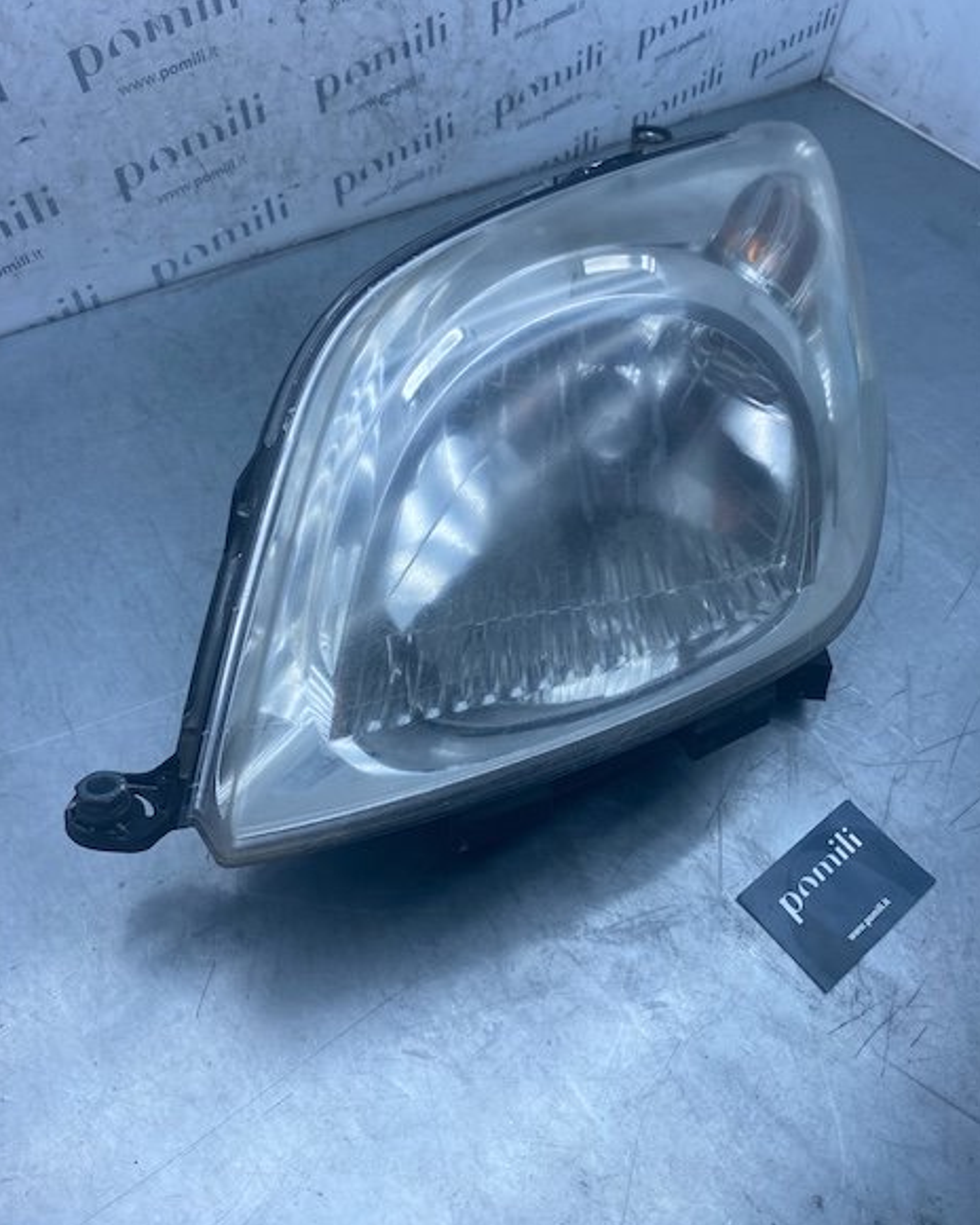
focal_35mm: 28
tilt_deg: -49.8
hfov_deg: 51.5
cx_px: 486
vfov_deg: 62.1
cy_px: 566
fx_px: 1015
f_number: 1.8
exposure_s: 1/1147
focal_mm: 4.25
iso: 32
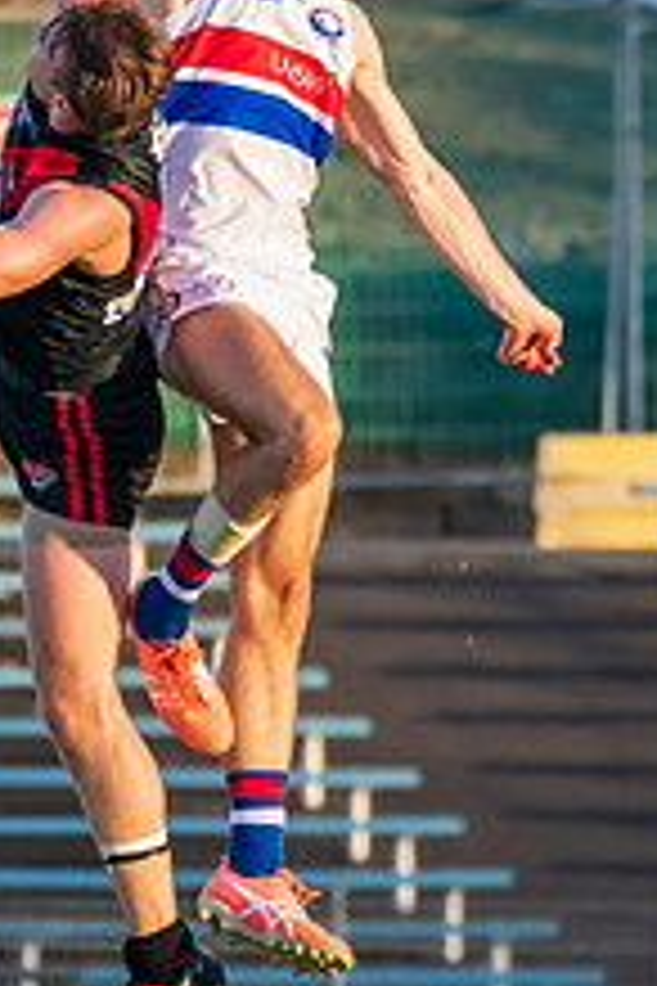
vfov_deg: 1.3
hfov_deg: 0.9
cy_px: 250
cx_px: 207
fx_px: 43660
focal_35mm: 1595
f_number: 6
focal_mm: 350
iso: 1250
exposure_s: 1/800
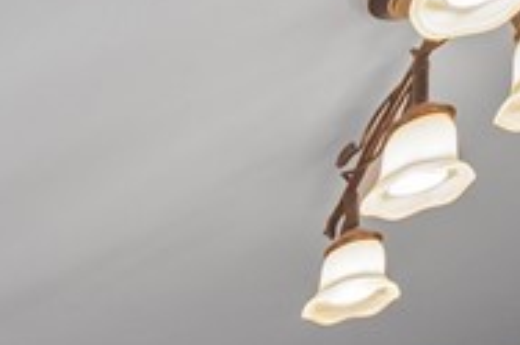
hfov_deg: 14.8
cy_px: 938
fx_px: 1169
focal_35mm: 81
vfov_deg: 11.9
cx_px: -741
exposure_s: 1/30
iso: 1000
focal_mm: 14
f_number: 6.3
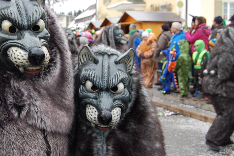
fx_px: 357
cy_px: 89
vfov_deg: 24.6
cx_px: 66
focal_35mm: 55
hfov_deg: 35.7
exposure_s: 1/100
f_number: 5
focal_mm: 20
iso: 400
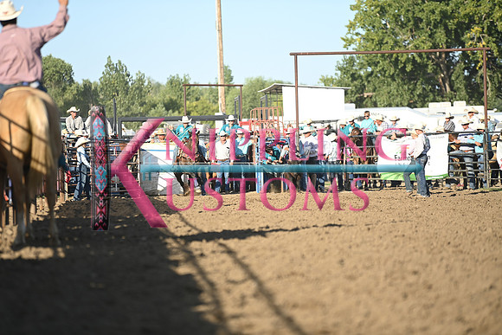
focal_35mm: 200
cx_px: 251
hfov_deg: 10.3
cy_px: 168
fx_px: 2789
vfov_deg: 6.9
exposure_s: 1/500
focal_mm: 200
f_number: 2.8
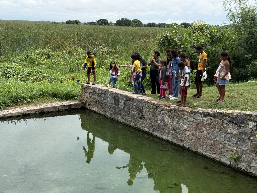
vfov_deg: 30.3
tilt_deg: -10.7
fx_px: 356
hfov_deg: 39.7
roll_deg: -1.7
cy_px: 96
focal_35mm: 48
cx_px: 128
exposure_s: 1/2976
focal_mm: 6.76
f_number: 1.78
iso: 80
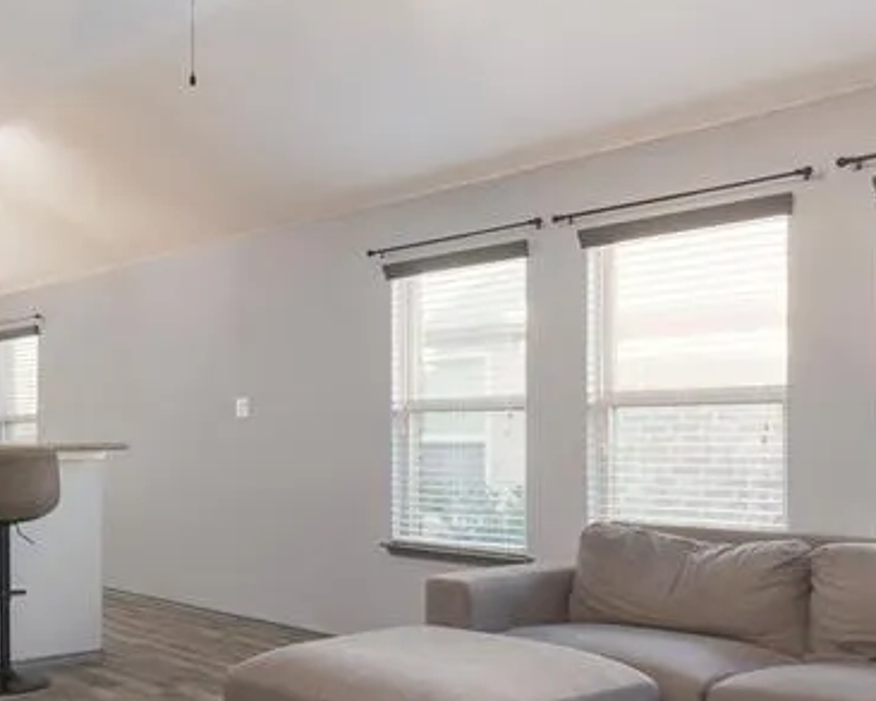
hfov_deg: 43.2
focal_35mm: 42
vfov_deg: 35.5
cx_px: 294
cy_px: 434
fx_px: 1089
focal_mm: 16
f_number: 7.1
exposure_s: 1
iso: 100
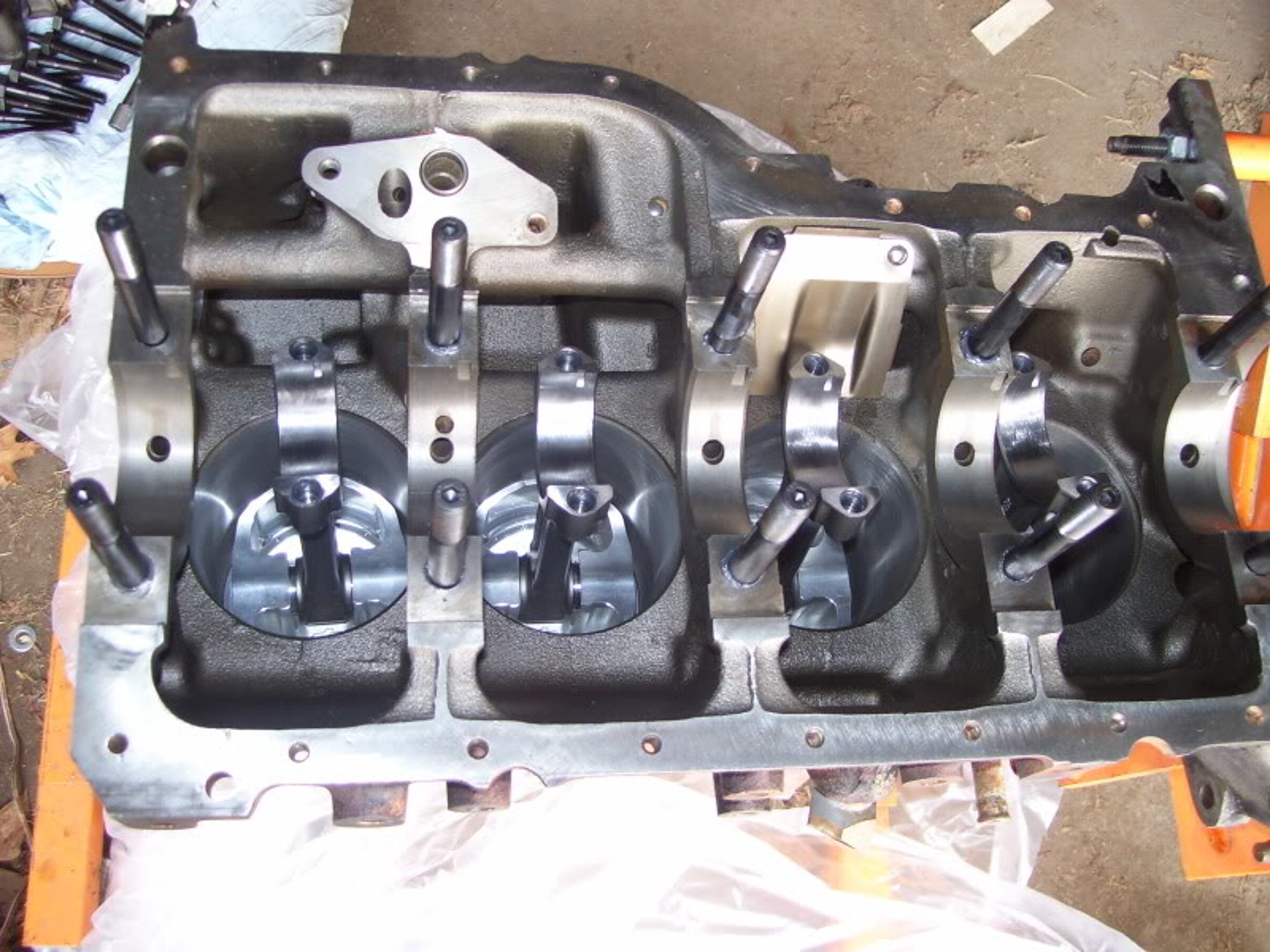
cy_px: 476
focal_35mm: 36
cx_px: 635
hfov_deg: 51.4
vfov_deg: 39.7
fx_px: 1321
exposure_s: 1/60
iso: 80
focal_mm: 6
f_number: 2.7
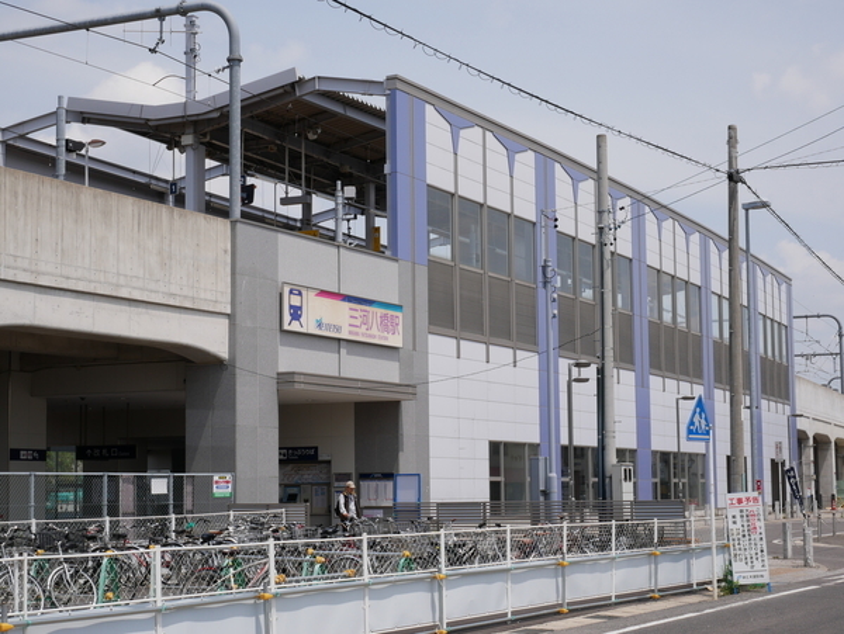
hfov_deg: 29.4
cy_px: 317
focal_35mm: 66
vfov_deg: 22.3
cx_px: 422
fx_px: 1610
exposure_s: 1/400
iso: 200
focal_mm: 33
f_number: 10
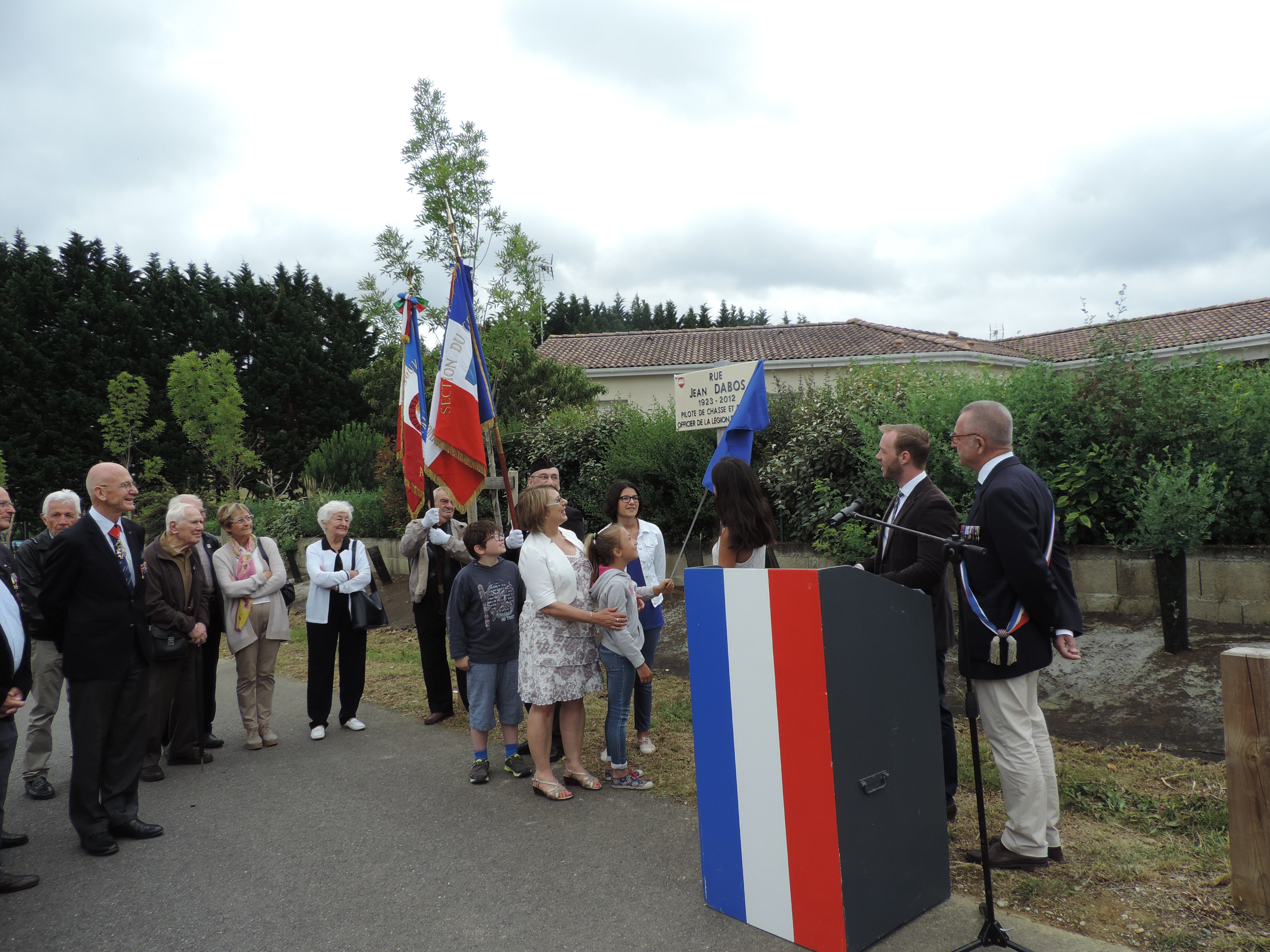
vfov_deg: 56.8
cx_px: 635
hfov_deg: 71.6
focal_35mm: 24
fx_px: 881
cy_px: 476
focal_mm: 4.3
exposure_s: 1/640
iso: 80
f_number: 3
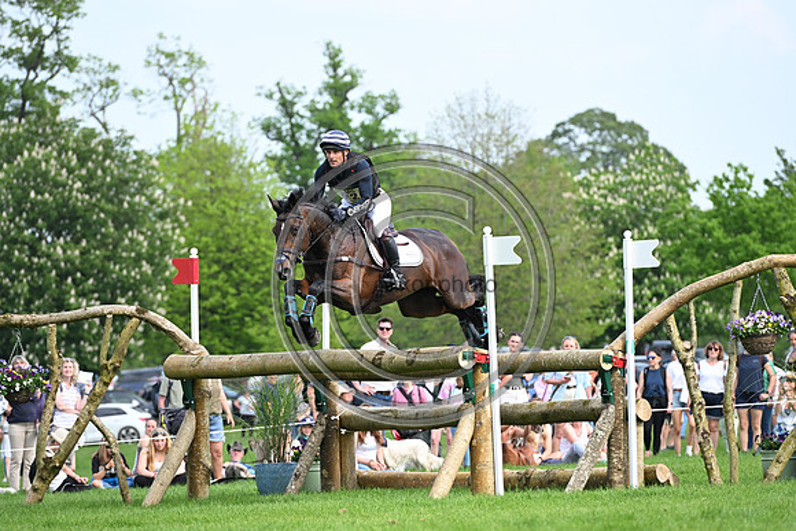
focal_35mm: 200
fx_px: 4423
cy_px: 266
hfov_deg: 10.3
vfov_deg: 6.9
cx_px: 398
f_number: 5
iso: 560
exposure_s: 1/1250
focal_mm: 200
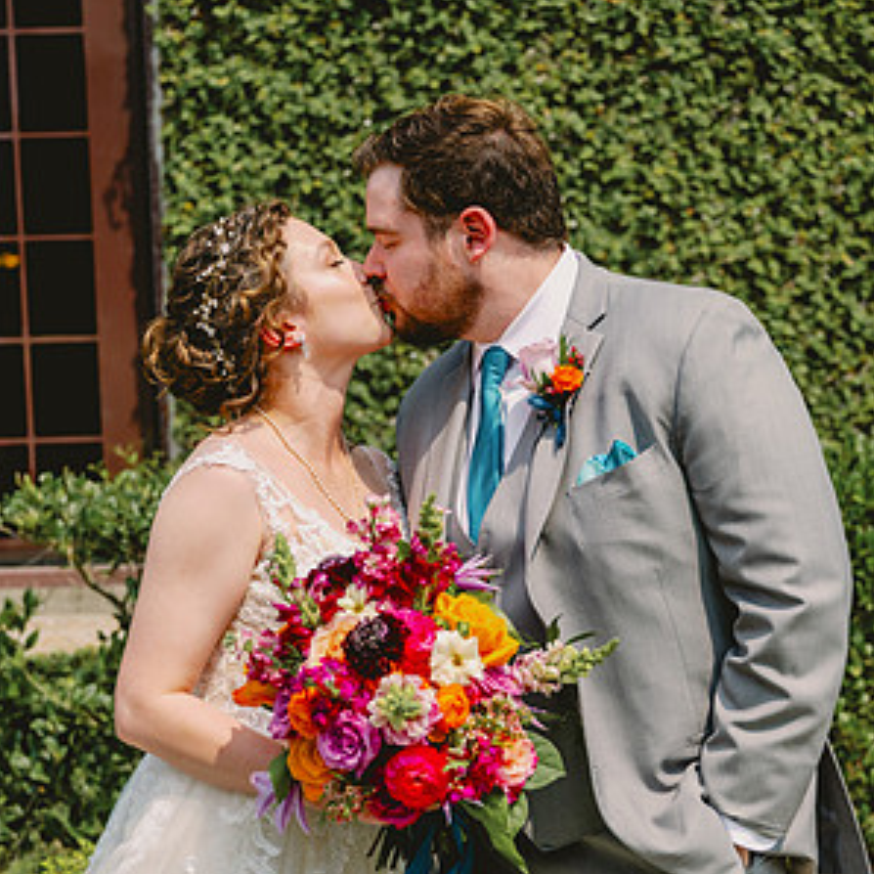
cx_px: 437
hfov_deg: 22.5
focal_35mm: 77
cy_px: 572
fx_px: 2200
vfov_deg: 22.4
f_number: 3.5
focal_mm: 60
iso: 64
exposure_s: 1/1250
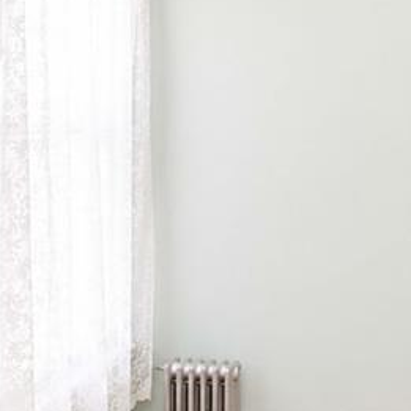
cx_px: 365
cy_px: 123
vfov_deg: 33.6
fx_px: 672
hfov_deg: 32.4
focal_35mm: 50
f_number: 9
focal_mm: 10
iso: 2000
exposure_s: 1/60
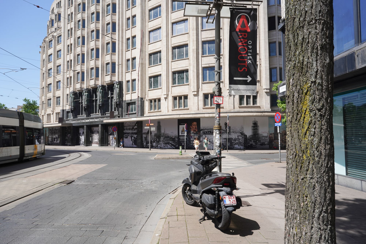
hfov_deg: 73.7
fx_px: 244
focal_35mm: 24
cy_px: 122
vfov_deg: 53.1
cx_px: 183
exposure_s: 1/100
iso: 100
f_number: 11
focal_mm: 24
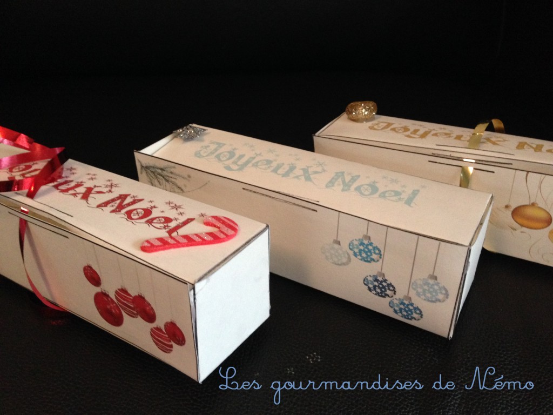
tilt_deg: -31.6
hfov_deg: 55.4
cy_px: 208
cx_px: 276
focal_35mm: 33
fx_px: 527
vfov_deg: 42.9
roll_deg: +0.5
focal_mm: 4.12
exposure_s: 1/20
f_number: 2.4
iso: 400
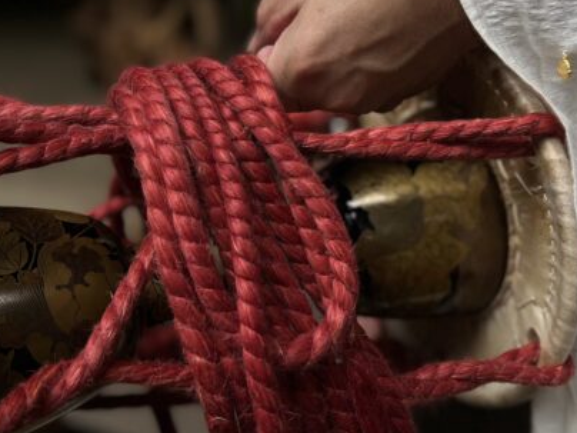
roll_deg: +3.1
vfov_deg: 32.2
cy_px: 202
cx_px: 263
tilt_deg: -17.3
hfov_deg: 42.0
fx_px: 750
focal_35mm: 45
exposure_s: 1/355
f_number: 1.5
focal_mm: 5.7
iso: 50
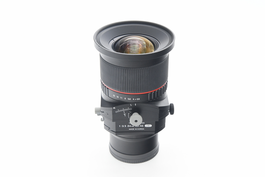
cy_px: 88
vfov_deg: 18.9
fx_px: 530
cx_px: 132
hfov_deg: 28.1
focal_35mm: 72
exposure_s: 1/100
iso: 1000
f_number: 7.1
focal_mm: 48
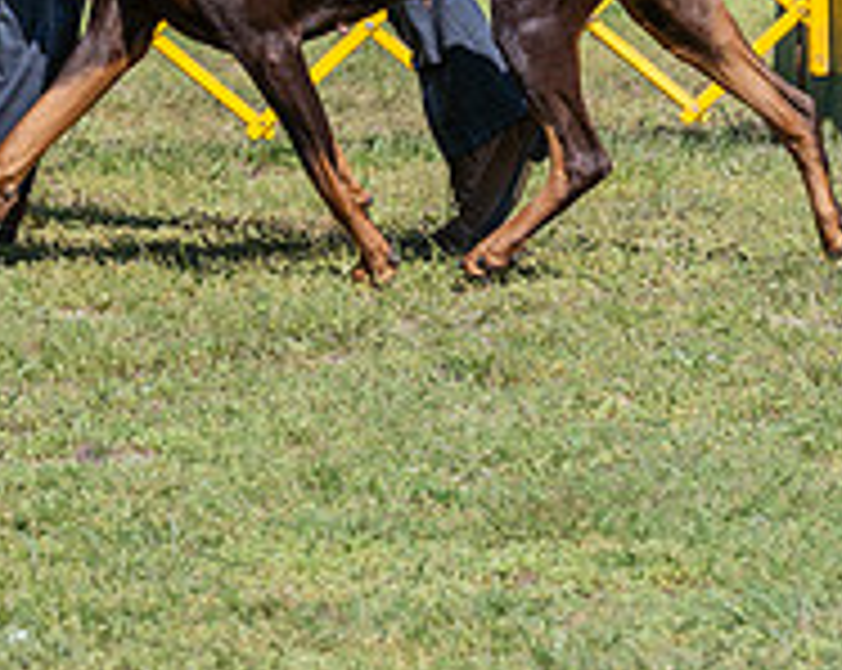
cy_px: -337
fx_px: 13859
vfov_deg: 2.8
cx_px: 13
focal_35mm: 557
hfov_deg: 3.5
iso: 250
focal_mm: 164
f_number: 6.3
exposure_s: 1/1250
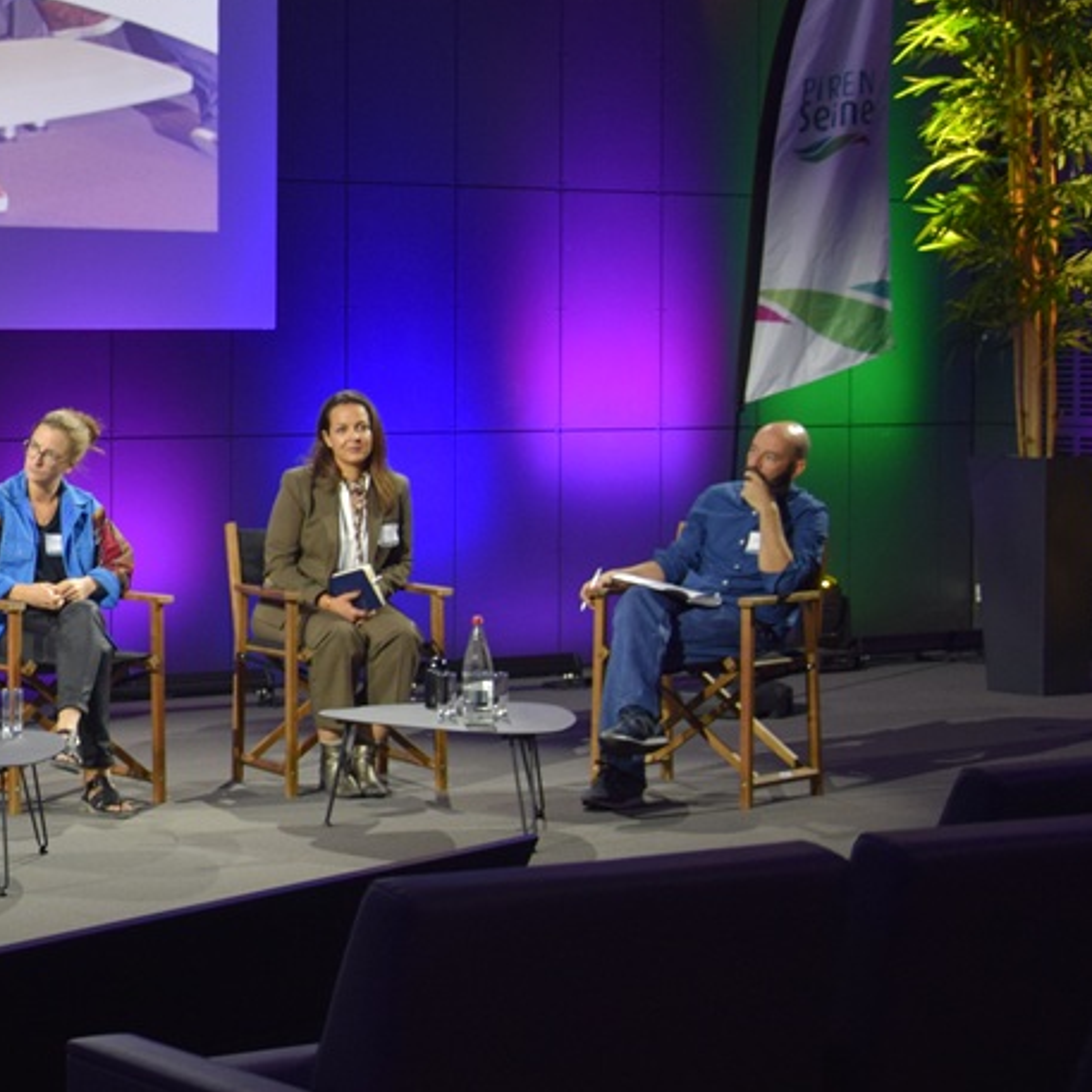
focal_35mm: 87
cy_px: 366
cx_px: -162
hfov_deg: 19.0
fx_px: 3105
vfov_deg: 19.9
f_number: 4
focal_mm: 26
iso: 500
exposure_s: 1/60
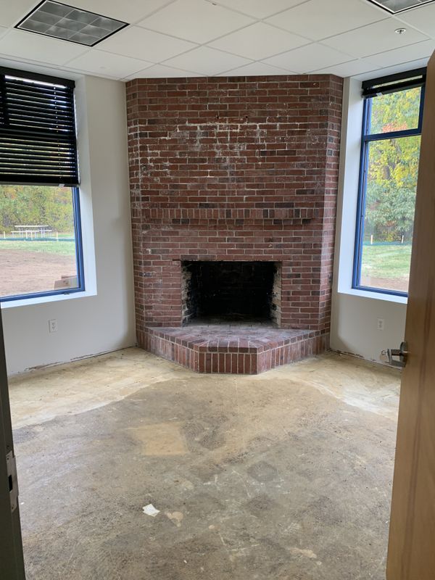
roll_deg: +0.0
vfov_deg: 67.3
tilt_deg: -10.5
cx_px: 218
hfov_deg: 53.1
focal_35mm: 26
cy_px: 290
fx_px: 436
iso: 100
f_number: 1.8
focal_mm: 4.25
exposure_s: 1/85
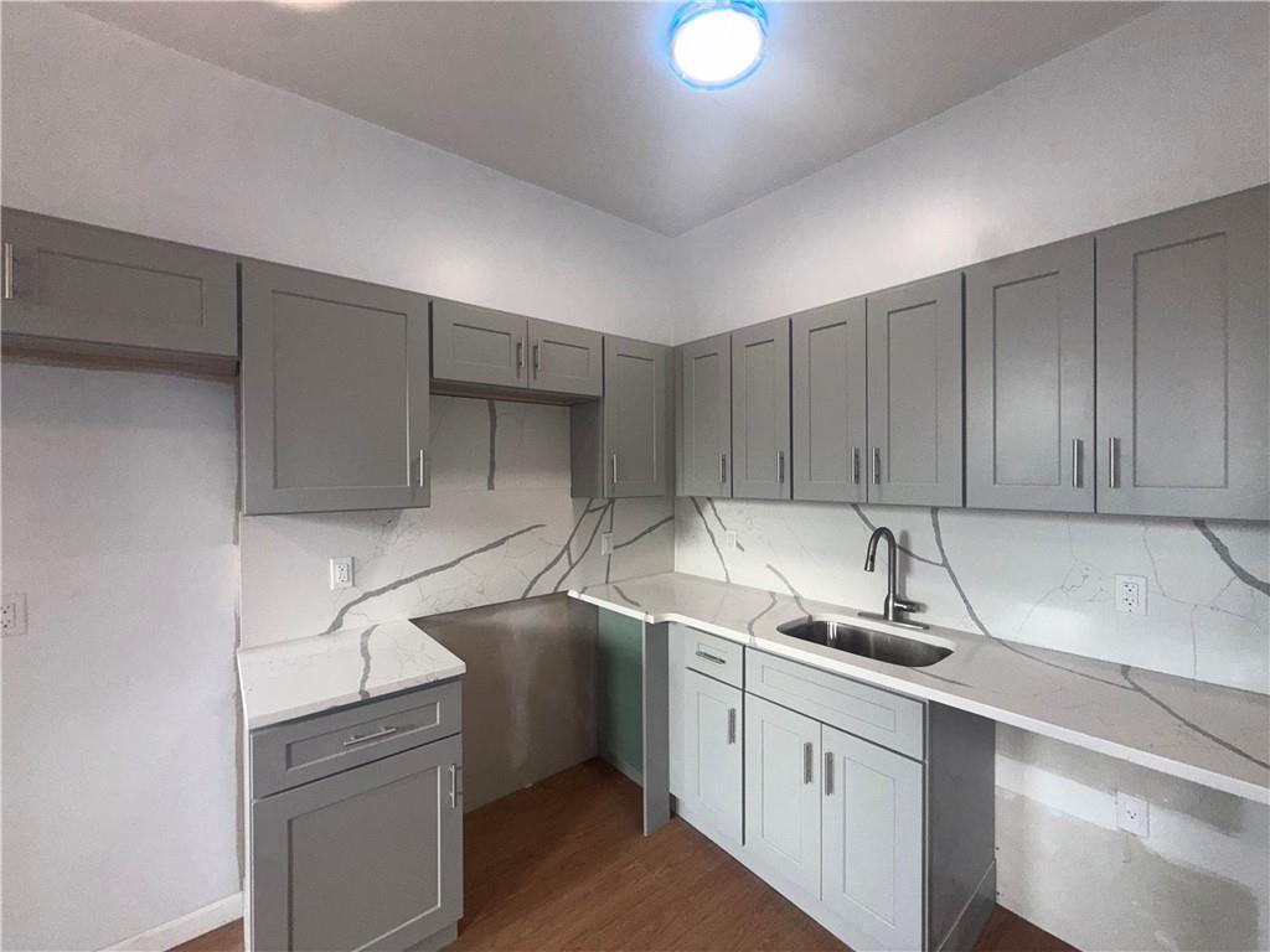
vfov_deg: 85.7
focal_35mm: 14
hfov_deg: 102.1
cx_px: 635
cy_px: 476
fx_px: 514
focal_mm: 2.22
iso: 100
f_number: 2.2
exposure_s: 1/120
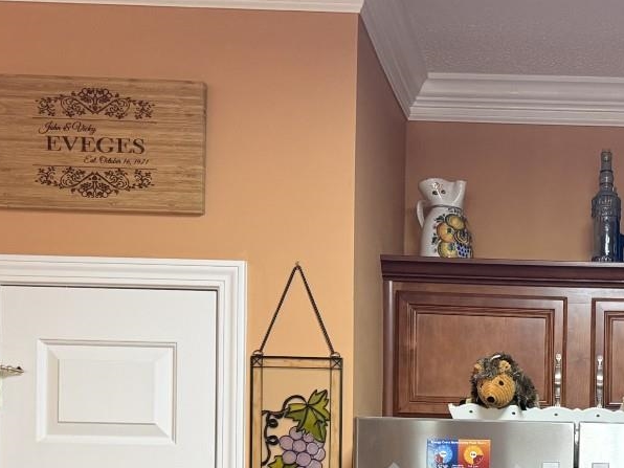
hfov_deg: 31.0
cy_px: 497
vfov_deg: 23.8
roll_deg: -1.3
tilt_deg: -1.3
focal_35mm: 58
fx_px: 1046
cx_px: 610
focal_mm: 6.76
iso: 250
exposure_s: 1/60
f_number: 1.78
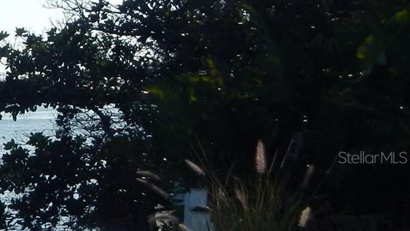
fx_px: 783
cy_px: 157
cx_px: -205
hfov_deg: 23.5
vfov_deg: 16.7
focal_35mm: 72
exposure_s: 1/1000
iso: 125
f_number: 6
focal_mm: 4
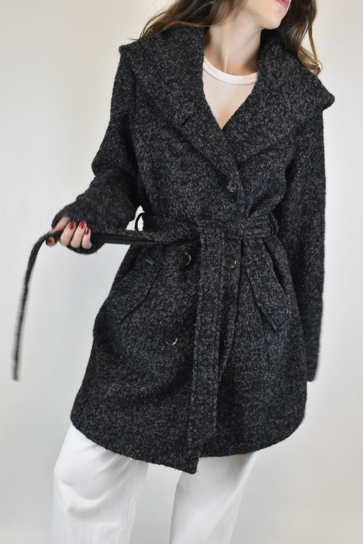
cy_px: 272
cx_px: 182
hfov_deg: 35.5
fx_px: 567
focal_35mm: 38
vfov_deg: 51.3
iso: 1600
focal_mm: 25
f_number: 13
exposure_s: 1/40
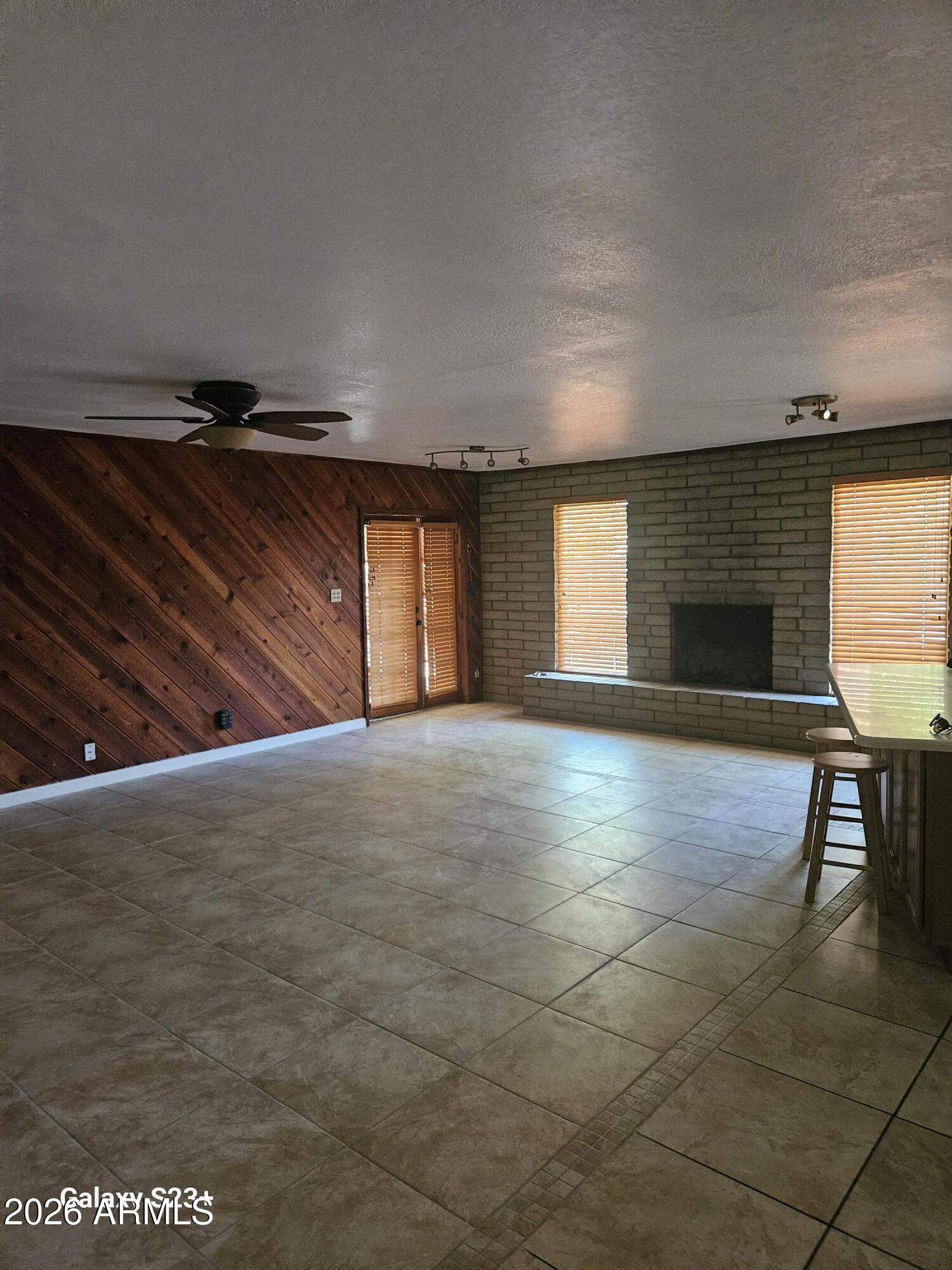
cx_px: 476
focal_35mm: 23
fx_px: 843
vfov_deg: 73.9
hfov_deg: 58.9
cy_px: 635
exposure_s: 1/120
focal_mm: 5.4
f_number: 1.8
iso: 1000
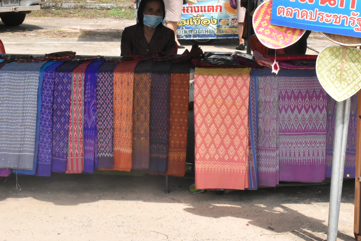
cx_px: 218
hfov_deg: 26.6
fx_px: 761
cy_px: 33
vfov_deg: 17.7
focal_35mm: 76
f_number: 16
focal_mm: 27
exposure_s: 1/800
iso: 2500
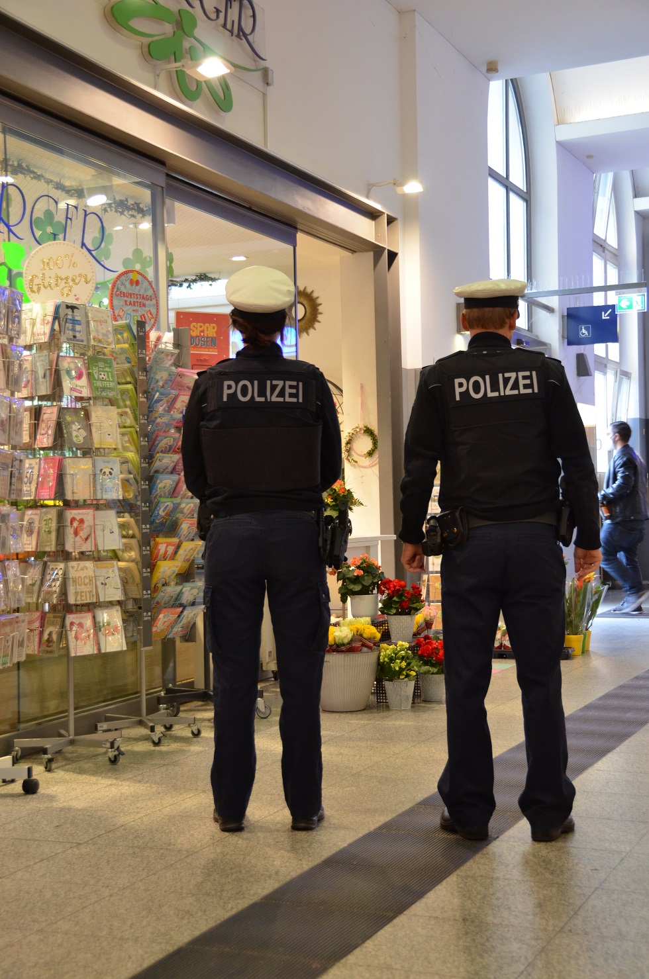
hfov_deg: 26.4
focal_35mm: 51
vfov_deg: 39.0
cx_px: 324
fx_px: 1385
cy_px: 490
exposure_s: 1/60
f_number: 4.2
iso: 800
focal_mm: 34
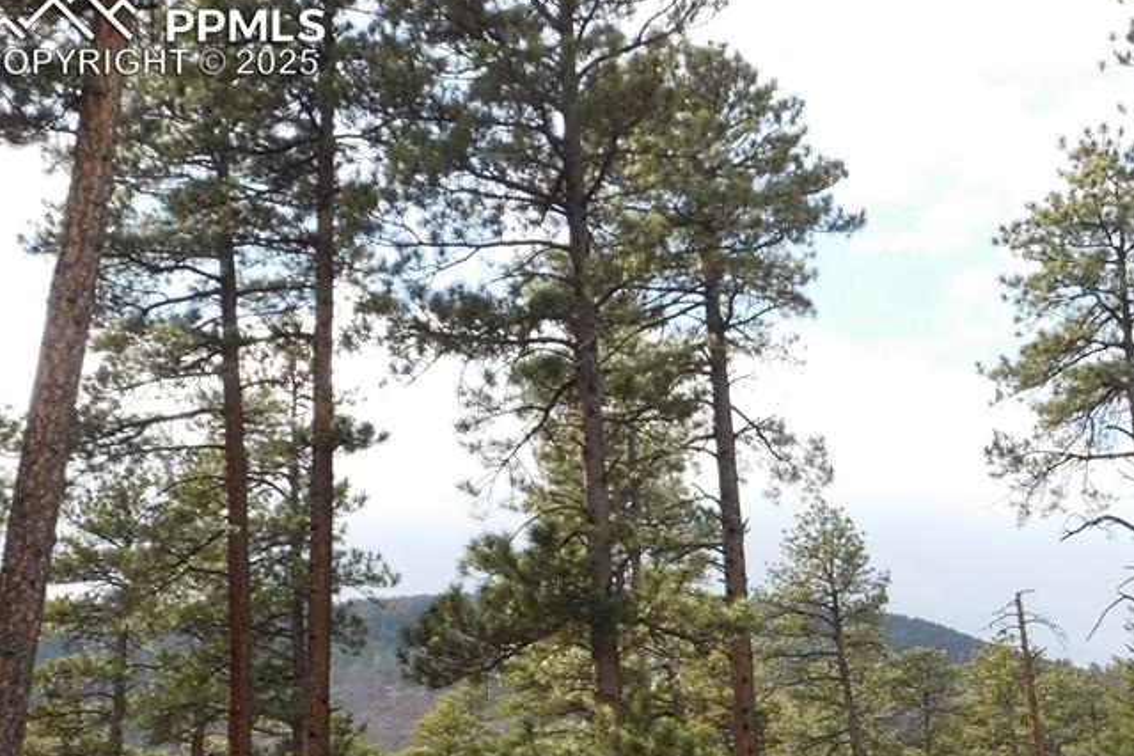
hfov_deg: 38.4
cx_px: 878
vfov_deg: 26.2
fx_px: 1575
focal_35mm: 50
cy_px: 658
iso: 800
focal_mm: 5.3
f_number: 6.4
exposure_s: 1/800
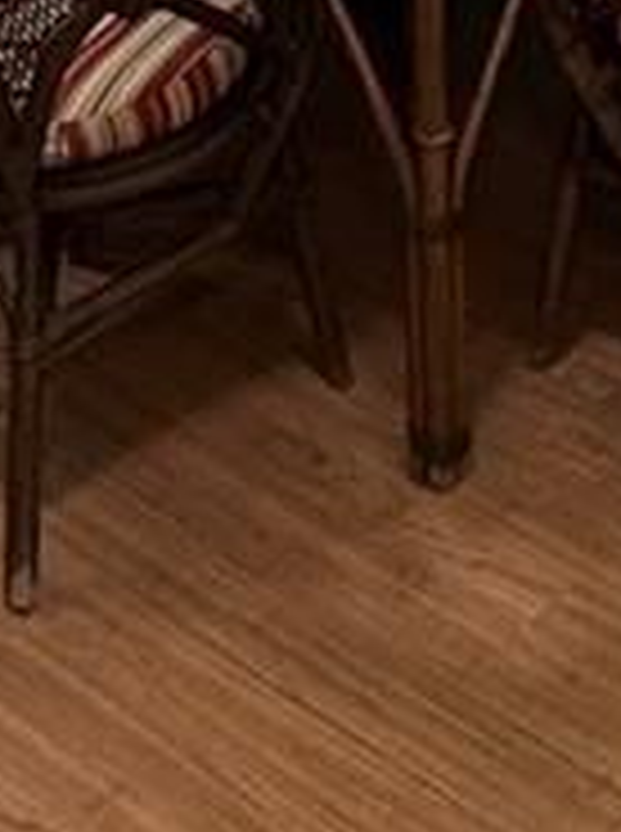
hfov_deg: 16.2
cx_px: 328
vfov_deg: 17.9
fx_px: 2184
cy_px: -598
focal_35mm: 91
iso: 250
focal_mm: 2.22
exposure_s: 1/60
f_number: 2.2
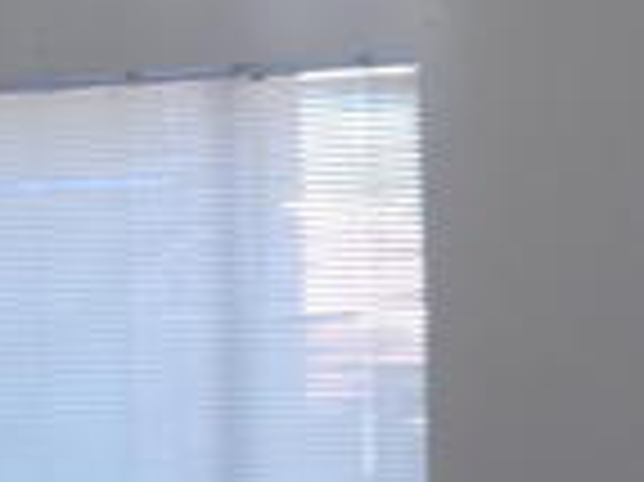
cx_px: -18
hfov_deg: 14.5
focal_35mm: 134
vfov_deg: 11.0
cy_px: 207
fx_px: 2491
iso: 140
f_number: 3.3
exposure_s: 1/30
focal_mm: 4.1
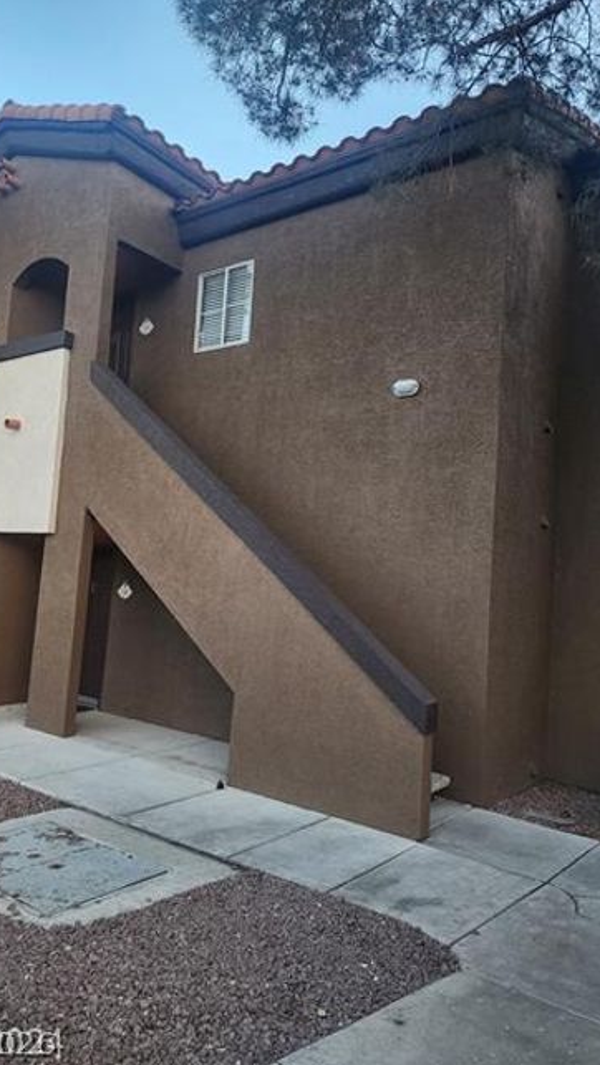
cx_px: 313
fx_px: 735
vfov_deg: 71.9
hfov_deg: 44.4
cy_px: 516
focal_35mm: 26
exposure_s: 1/180
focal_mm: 6.4
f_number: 1.8
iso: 160
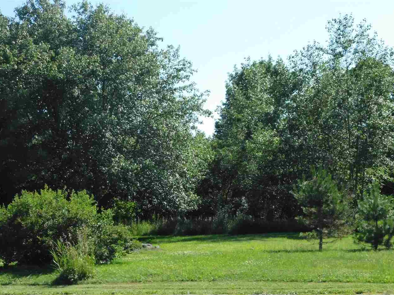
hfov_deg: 32.2
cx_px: 197
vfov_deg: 24.4
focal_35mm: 60
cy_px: 149
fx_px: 683
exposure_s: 1/1500
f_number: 8
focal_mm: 10.4
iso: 1600
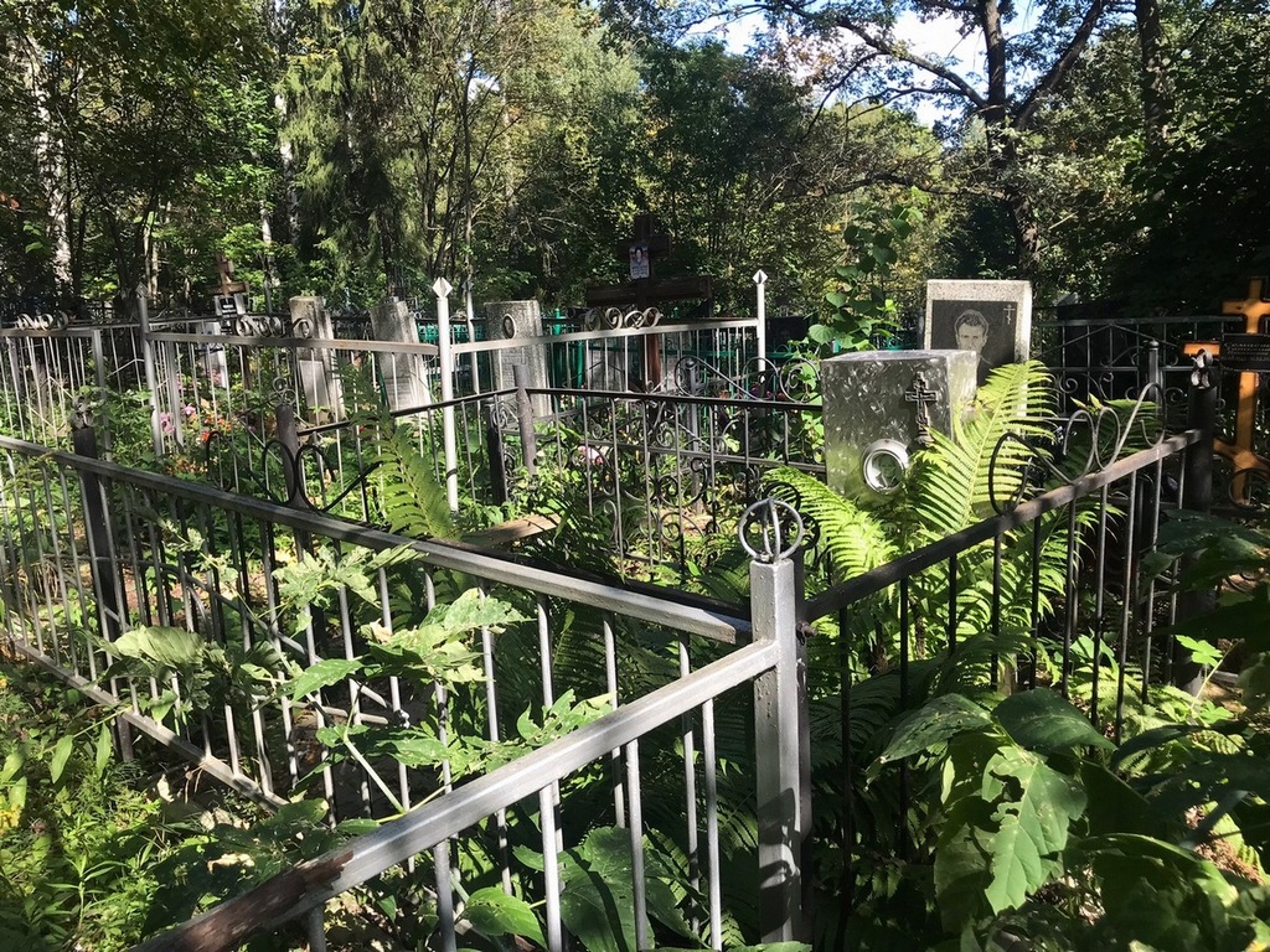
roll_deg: +4.0
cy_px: 476
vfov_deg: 49.7
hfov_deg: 63.4
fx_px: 1027
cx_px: 635
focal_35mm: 28
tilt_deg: -11.6
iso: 20
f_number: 1.8
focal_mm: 3.99
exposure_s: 1/573
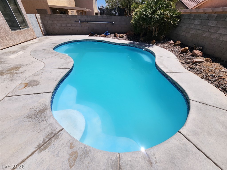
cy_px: 85
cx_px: 114
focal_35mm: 13
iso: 50
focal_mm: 2.2
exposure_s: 1/4641
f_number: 2.2
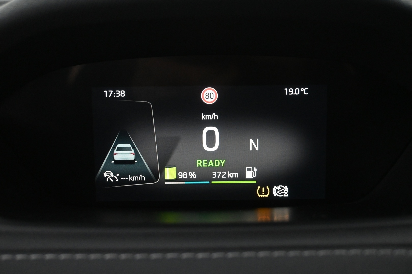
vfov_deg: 26.5
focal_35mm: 51
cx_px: 206
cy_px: 137
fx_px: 584
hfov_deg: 38.9
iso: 3600
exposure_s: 1/50
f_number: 5
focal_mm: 34
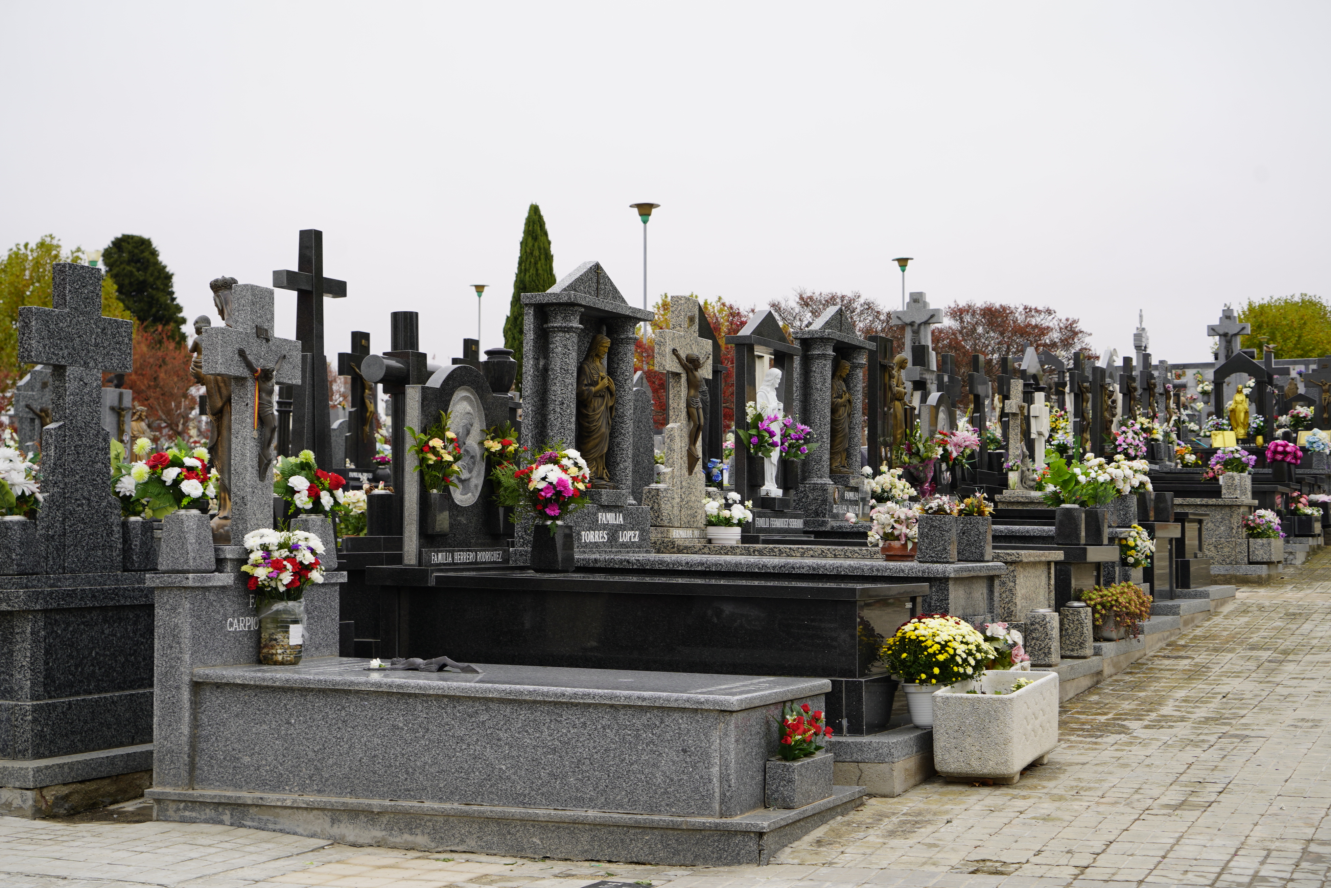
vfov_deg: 26.0
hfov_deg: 38.2
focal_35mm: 52
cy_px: 444
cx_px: 666
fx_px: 1922
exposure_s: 1/100
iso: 100
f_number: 6.3
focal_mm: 52
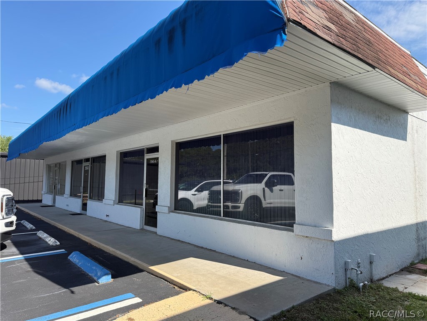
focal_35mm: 24
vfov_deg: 56.8
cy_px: 160
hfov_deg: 71.6
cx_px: 214
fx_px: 296
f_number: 1.78
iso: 100
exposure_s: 1/3759
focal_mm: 6.76
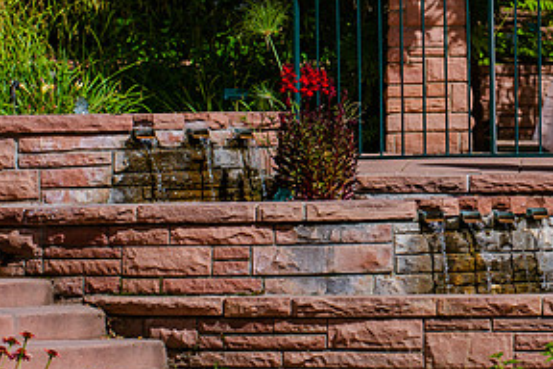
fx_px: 4654
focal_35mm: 303
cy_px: -27
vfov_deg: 4.5
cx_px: 509
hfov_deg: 6.8
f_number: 6.3
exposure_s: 1/800
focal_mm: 125
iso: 200
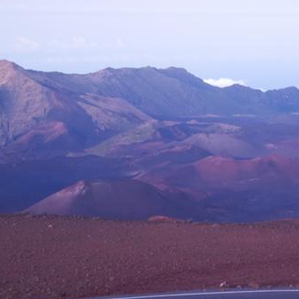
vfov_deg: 16.9
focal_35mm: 103
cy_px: 149
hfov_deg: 16.6
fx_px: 1007
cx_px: 277
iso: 400
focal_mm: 13
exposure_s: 1/2
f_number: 3.5
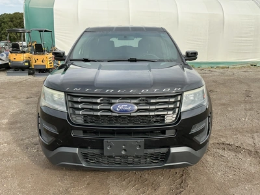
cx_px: 130
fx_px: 210
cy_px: 98
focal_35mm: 28
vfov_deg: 49.7
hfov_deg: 63.4
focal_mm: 3
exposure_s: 1/728
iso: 25
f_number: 1.8
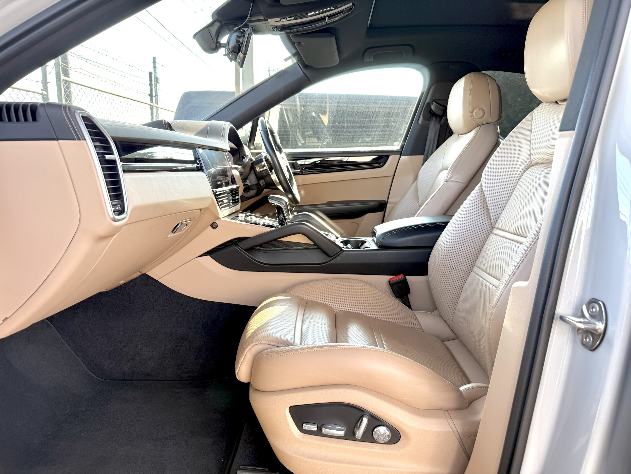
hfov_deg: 71.6
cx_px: 316
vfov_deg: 56.8
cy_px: 237
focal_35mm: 24
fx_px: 437
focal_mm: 6.76
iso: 64
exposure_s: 1/182
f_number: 1.78
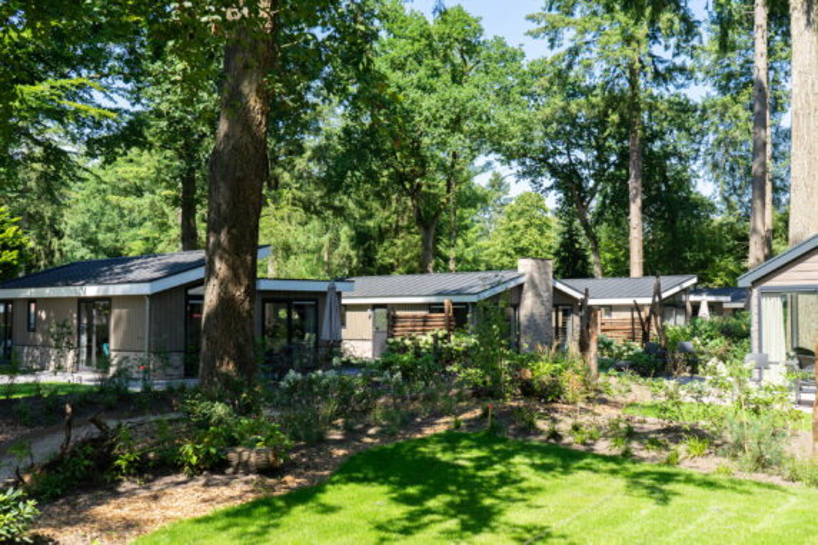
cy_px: 272
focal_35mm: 39
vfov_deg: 34.2
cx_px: 409
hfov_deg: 49.6
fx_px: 886
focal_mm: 39
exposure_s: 1/320
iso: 640
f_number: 10
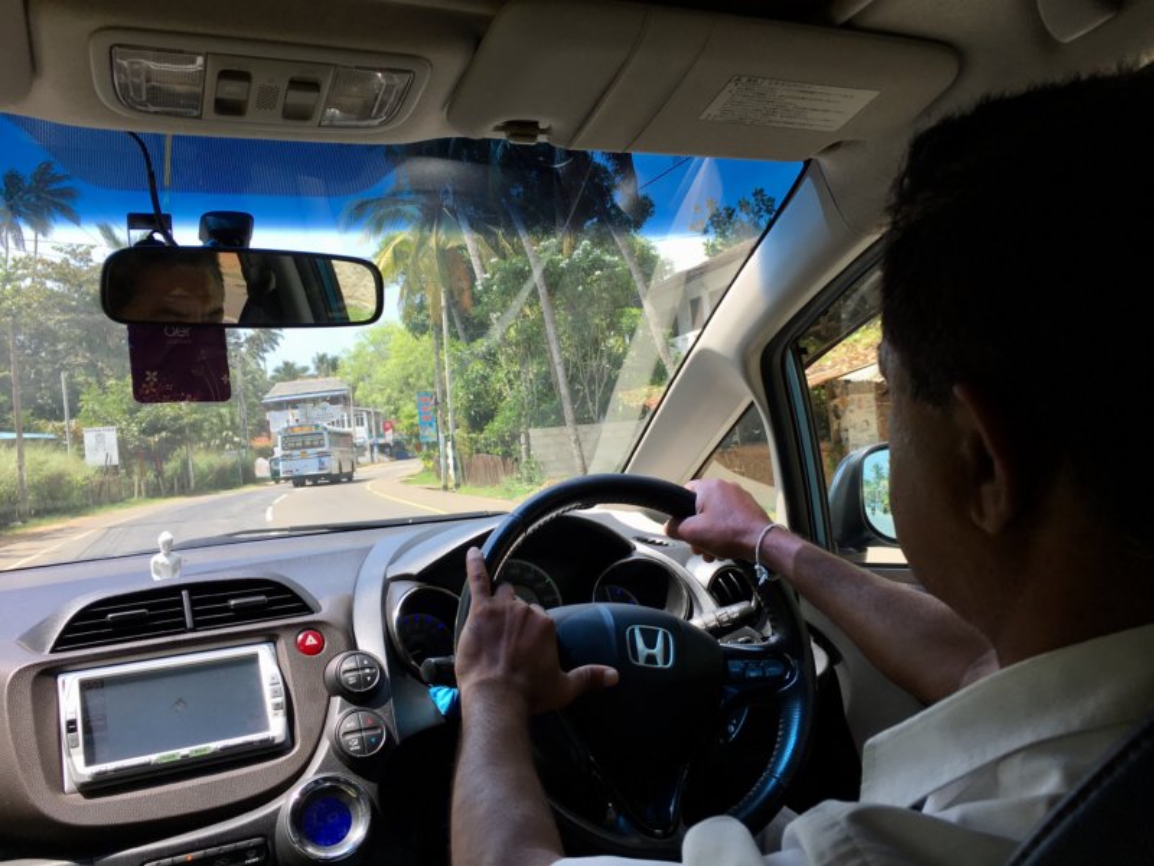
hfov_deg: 61.7
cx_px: 577
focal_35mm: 29
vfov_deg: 48.2
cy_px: 433
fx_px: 967
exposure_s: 1/368
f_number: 2.2
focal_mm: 4.15
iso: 25
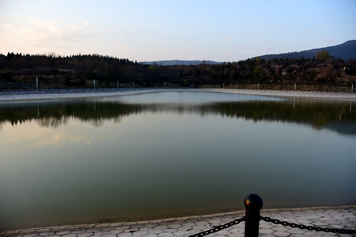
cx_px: 178
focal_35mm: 27
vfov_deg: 47.9
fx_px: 267
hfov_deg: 67.4
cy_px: 118
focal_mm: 18
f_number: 3.5
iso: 100
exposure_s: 1/200
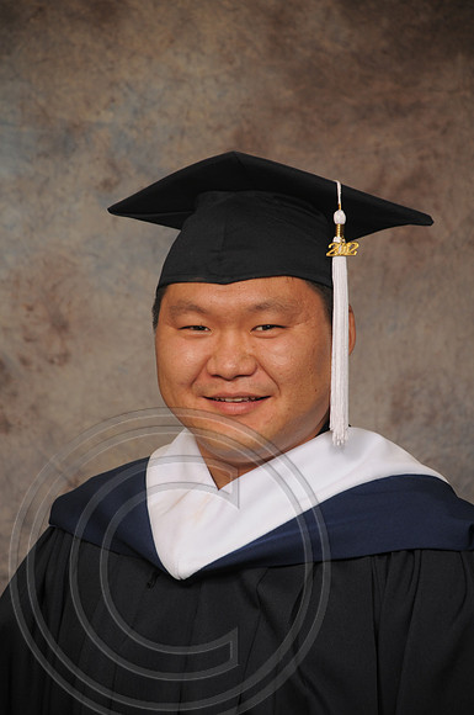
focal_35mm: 158
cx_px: 237
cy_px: 358
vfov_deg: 13.1
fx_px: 3120
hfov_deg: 8.7
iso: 200
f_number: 5.6
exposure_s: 1/60
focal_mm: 105
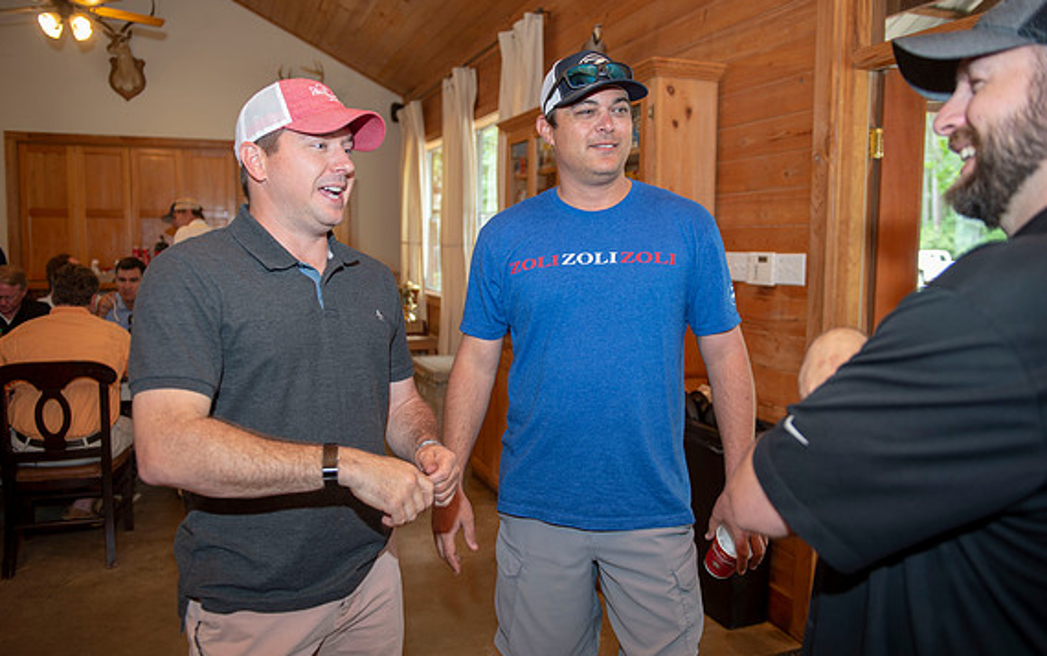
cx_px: 520
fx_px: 828
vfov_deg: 43.2
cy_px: 309
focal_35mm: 29
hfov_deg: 64.6
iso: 250
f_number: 3.2
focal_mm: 28
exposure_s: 1/60
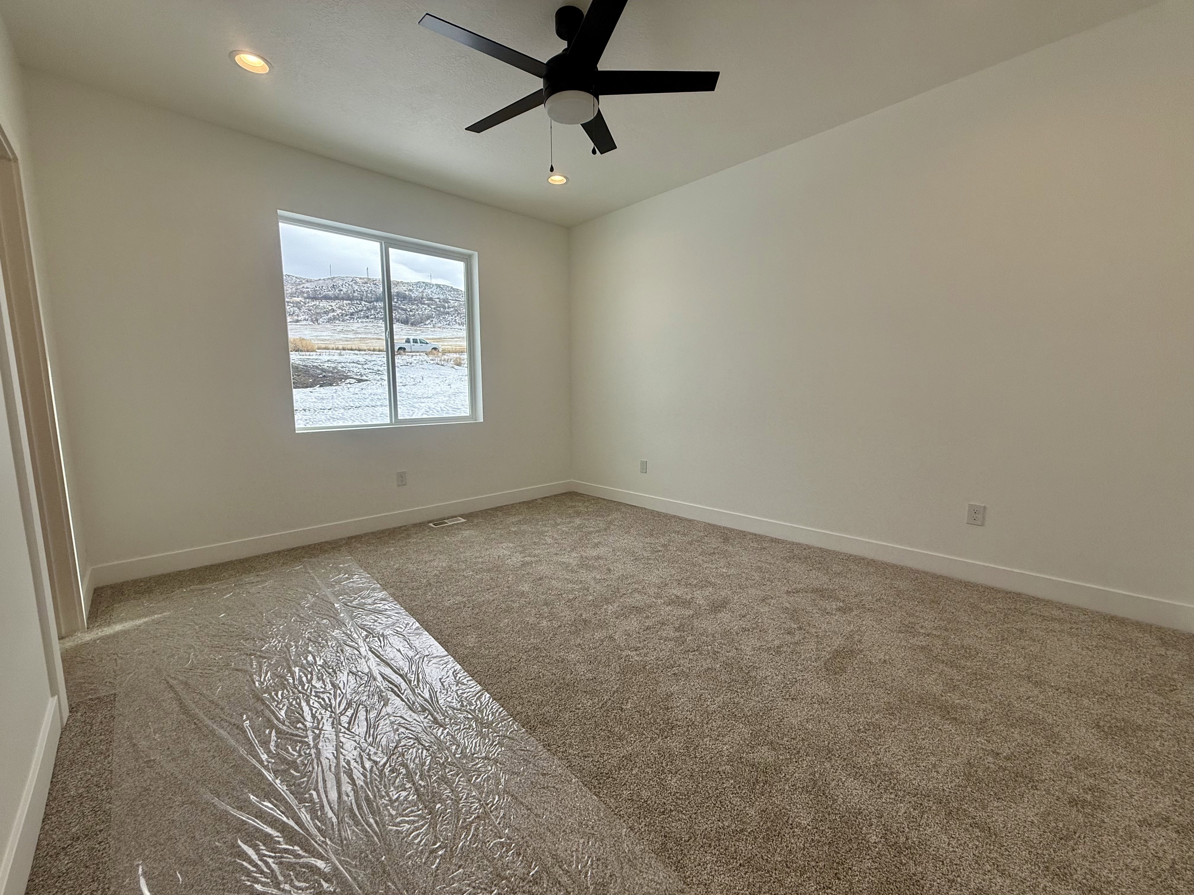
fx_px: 483
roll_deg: -0.1
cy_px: 448
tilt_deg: -6.1
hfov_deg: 102.1
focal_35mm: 14
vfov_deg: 85.7
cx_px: 597
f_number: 2.2
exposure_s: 1/455
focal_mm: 2.22
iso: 64
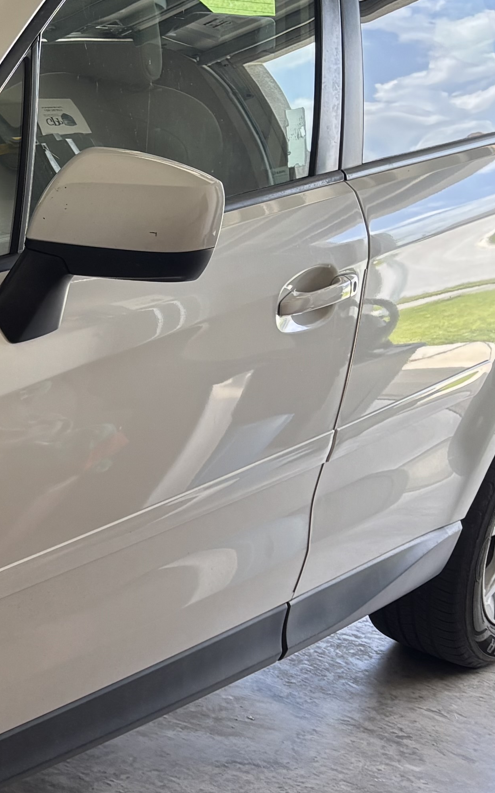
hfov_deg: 14.4
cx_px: -421
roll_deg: -4.7
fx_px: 1706
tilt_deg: -18.0
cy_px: 403
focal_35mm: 79
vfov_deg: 26.2
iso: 50
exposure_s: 1/121
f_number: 1.6
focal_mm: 5.96
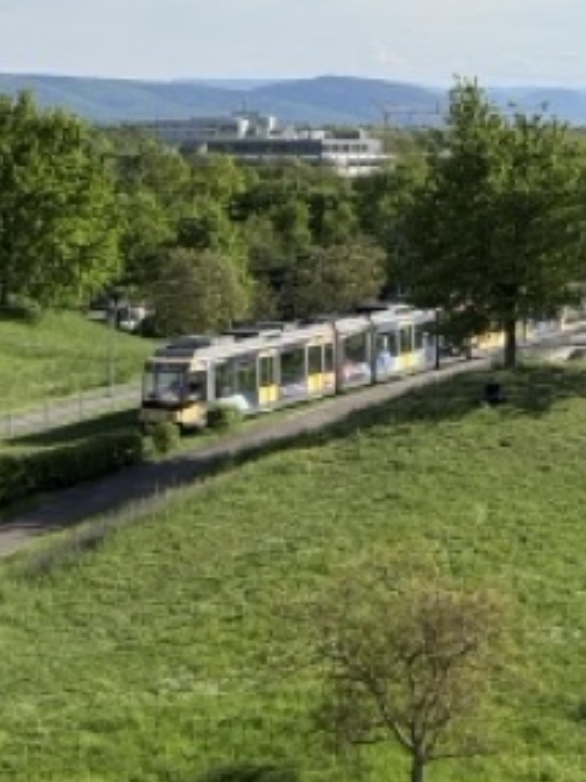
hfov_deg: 12.6
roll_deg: +0.2
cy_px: 52
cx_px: 630
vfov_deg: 16.7
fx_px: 2620
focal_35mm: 116
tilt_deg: +2.0
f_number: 1.6
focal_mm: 5.96
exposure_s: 1/4630
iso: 32
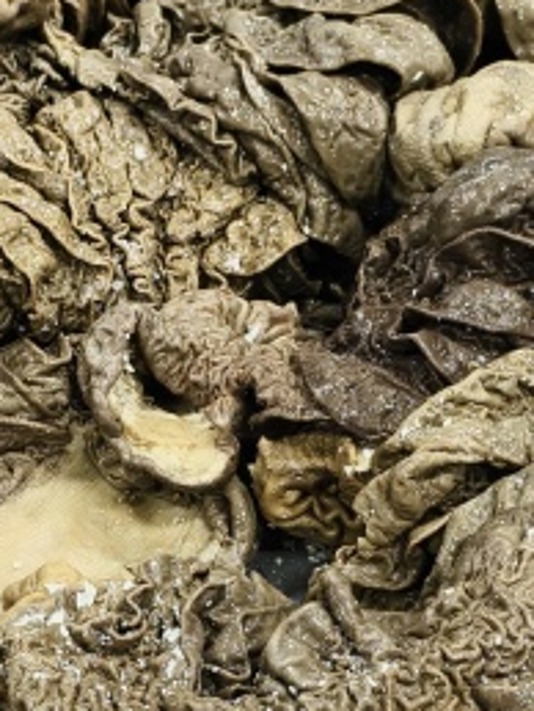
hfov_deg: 15.6
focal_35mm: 95
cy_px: 597
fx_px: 1951
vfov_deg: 20.3
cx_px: 179
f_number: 1.57
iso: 661
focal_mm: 5.6
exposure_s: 1/100
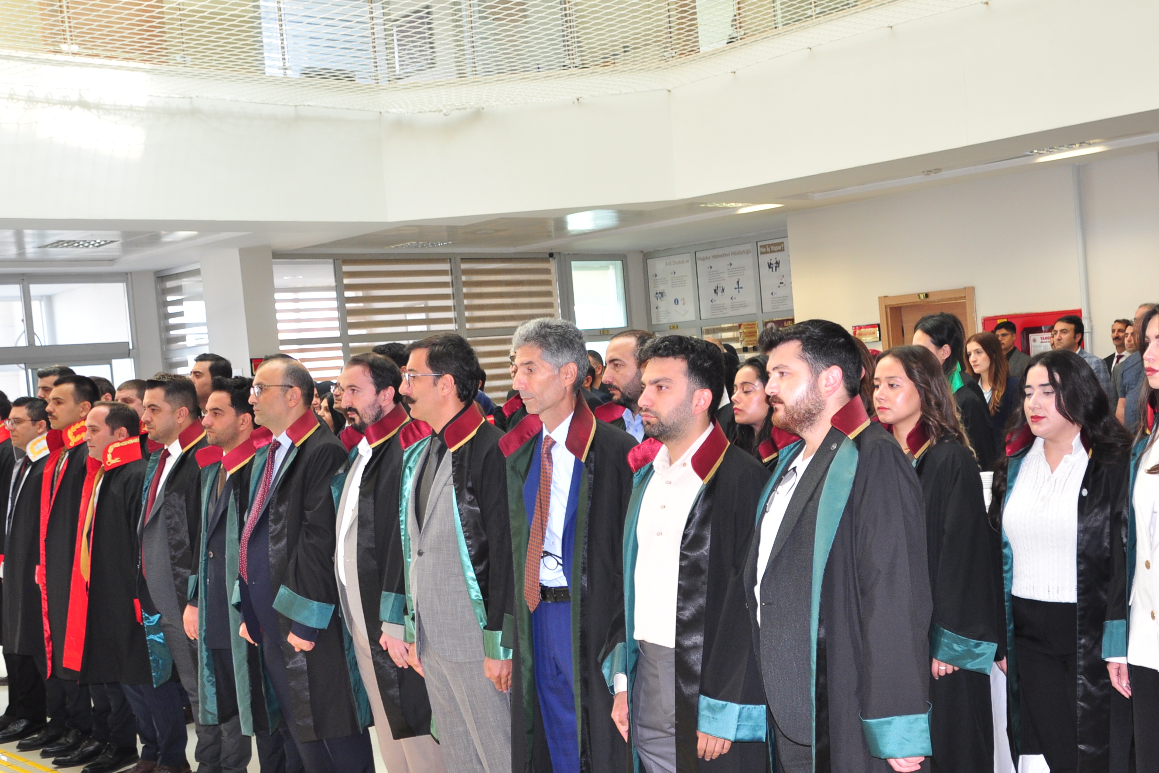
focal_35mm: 47
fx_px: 1513
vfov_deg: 28.6
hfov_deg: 41.7
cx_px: 710
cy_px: 434
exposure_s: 1/60
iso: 400
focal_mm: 24
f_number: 3.8
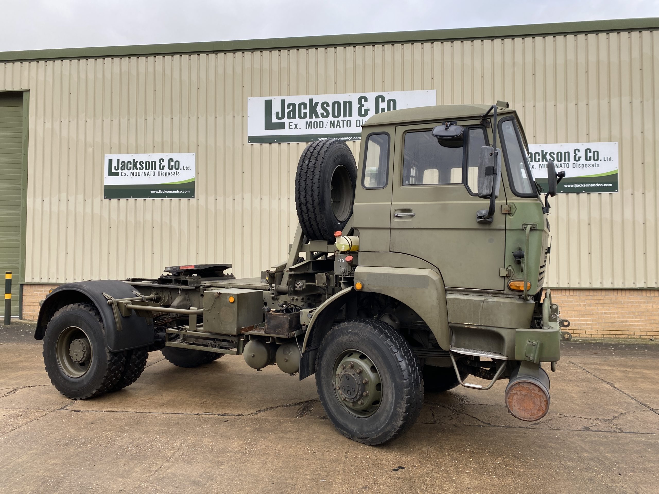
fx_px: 495
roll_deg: +0.1
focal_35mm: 26
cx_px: 330
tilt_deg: +3.1
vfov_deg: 53.1
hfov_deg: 67.3
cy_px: 247
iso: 32
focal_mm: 4.25
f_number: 1.8
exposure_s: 1/138
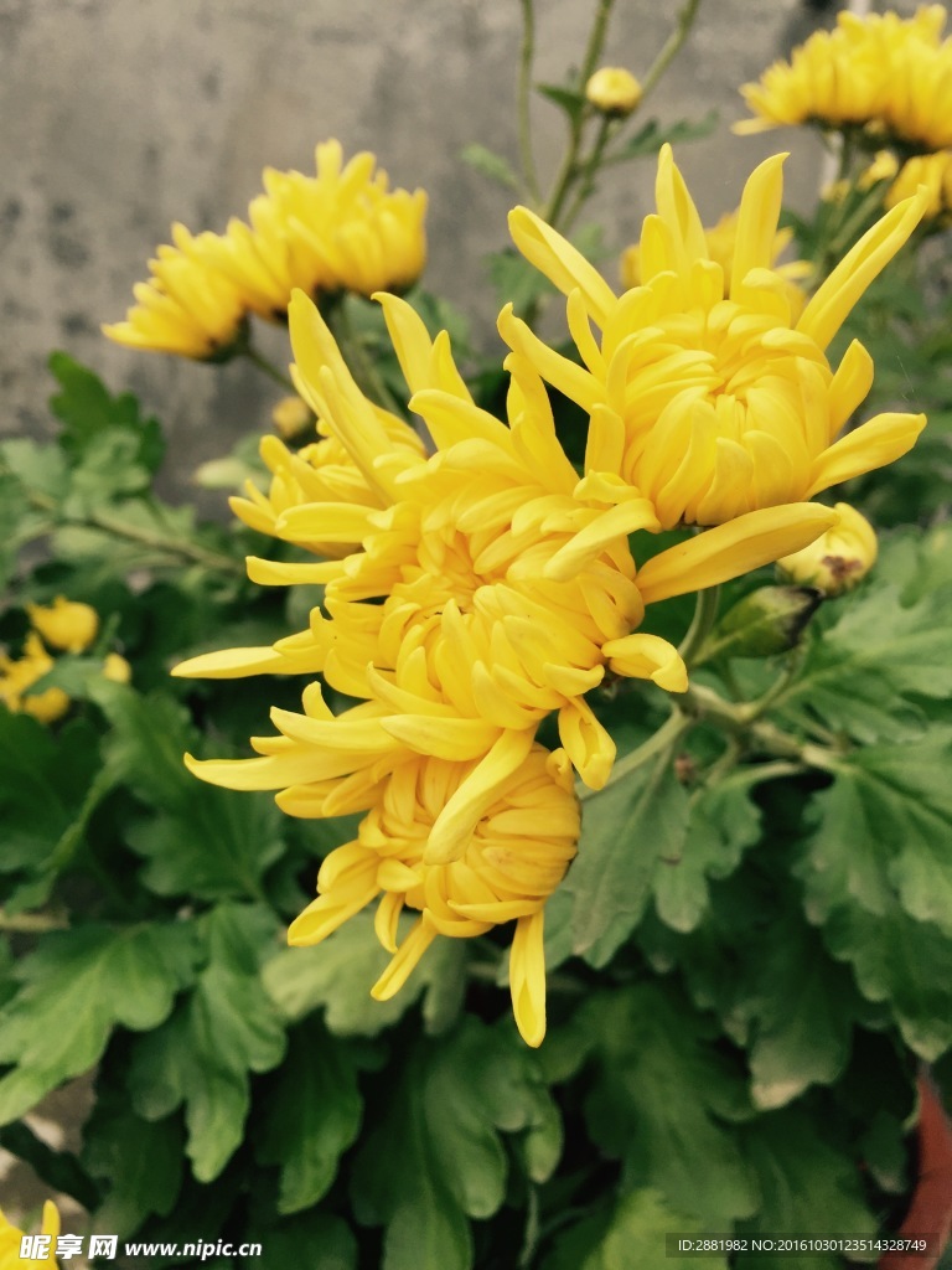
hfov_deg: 48.2
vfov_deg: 61.7
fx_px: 1063
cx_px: 476
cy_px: 635
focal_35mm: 29
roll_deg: -2.0
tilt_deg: -17.3
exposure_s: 1/549
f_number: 2.2
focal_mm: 4.15
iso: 32
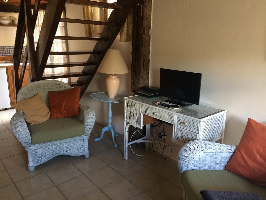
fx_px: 223
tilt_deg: -14.5
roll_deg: -1.0
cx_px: 133
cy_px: 100
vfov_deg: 48.2
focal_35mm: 29
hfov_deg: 61.7
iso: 125
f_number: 2.2
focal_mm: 4.15
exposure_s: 1/33
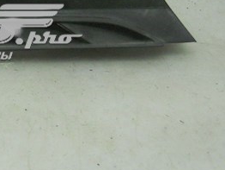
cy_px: 30
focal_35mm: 100
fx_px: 651
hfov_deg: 18.9
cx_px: -21
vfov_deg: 14.7
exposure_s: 1/160
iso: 400
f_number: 3.1
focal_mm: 6.72
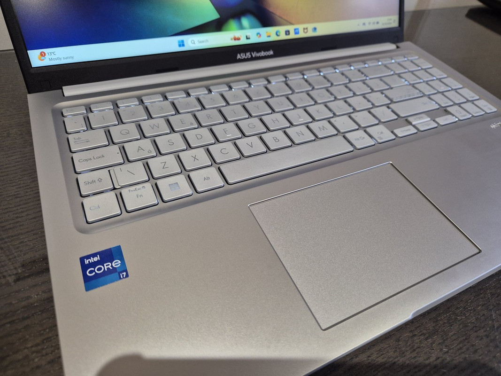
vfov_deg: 58.9
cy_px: 188
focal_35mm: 23
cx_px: 250
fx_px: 333
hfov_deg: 73.9
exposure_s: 1/90
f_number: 1.8
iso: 400
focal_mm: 5.4
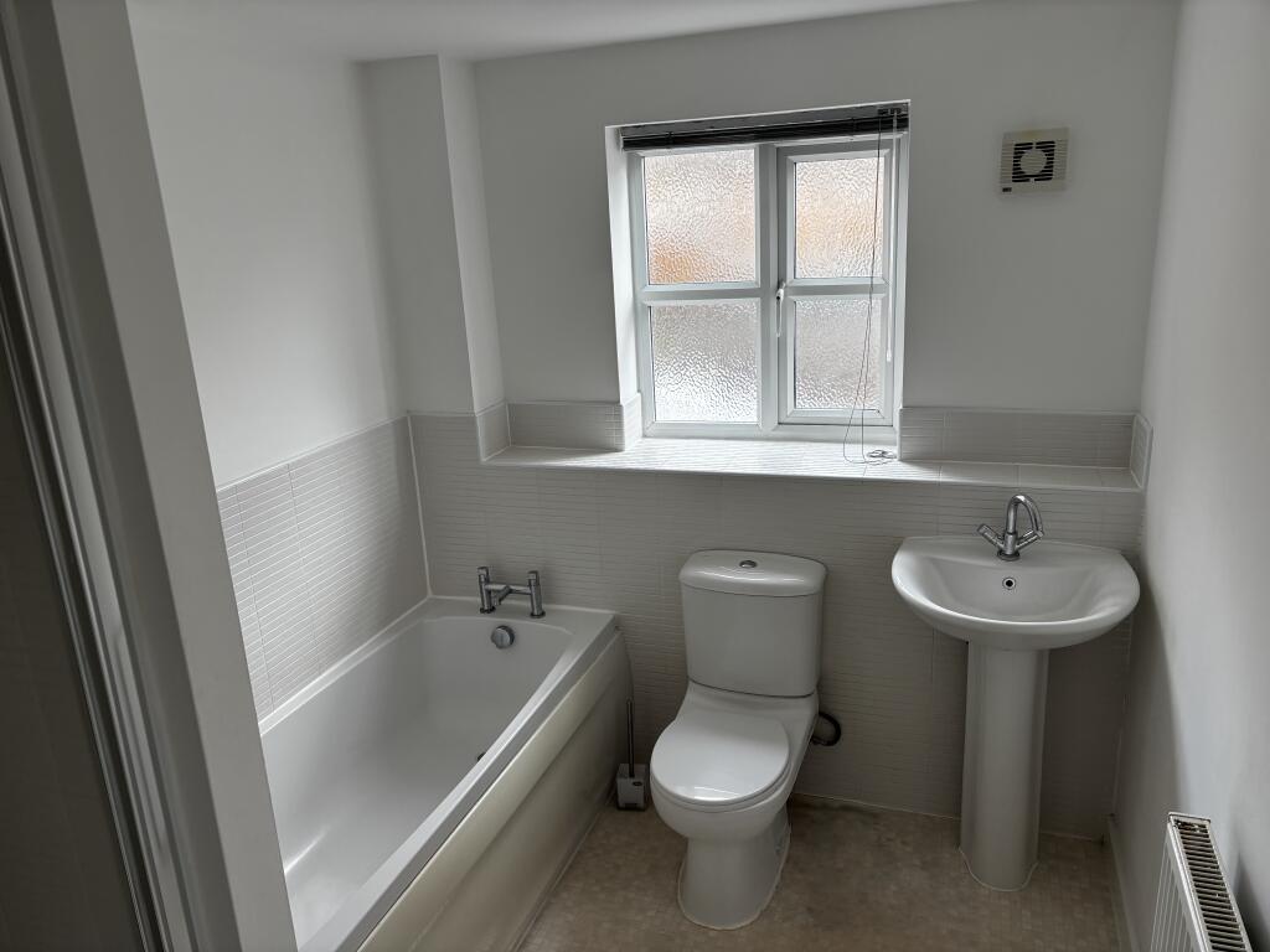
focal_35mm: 26
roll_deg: +3.4
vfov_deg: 53.1
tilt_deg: -17.1
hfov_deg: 67.3
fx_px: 954
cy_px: 476
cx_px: 635
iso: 50
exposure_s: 1/129
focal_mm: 5.96
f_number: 1.6
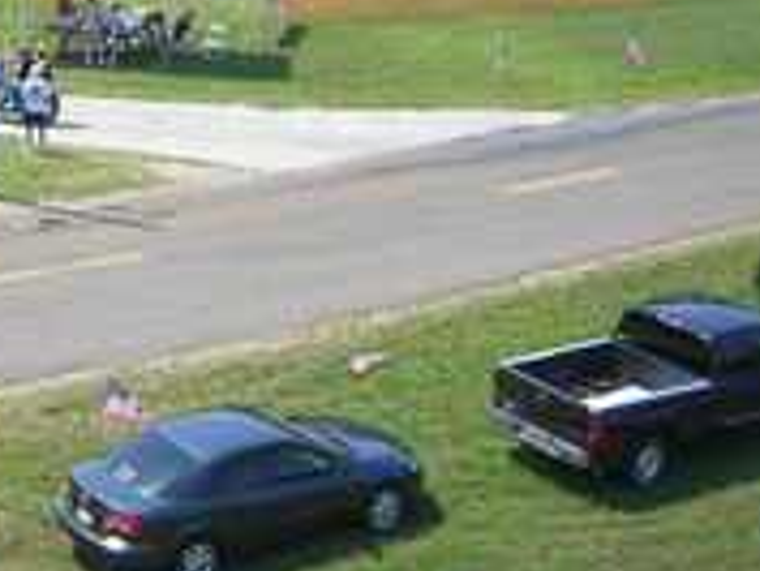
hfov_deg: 21.8
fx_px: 1889
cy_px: 21
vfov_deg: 16.9
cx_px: -30
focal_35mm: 86
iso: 50
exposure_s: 1/414
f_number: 3.2
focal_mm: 6.3
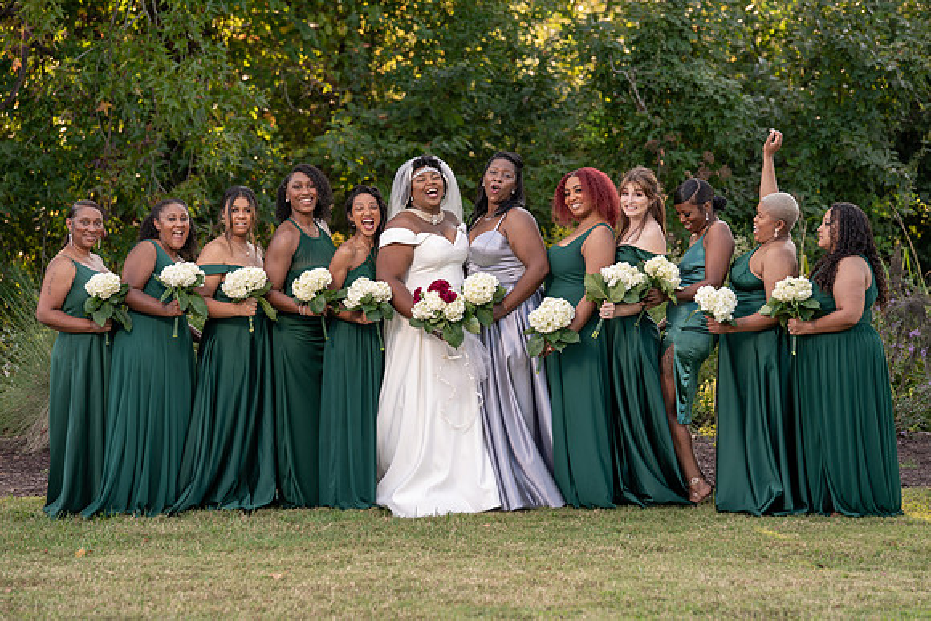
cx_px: 459
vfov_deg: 9.8
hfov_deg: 14.6
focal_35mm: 140
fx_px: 3631
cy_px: 311
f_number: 4
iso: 160
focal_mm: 137
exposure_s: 1/200
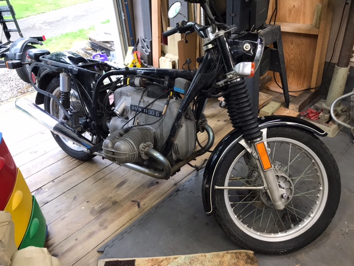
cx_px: 177
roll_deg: +4.9
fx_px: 286
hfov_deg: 63.4
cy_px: 133
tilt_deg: -33.6
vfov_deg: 49.7
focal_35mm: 28
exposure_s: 1/30
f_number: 1.8
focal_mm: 3.99
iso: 25
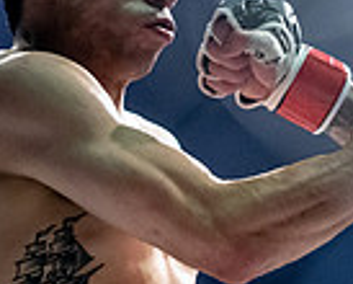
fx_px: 2072
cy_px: 283
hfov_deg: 9.5
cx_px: 533
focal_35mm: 198
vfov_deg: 7.8
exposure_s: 1/1250
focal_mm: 50
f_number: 2
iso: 3200
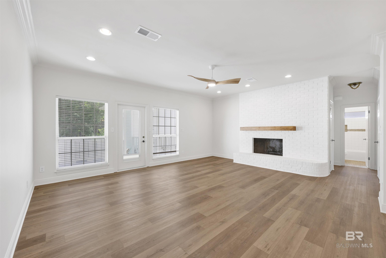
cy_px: 129
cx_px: 193
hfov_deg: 104.3
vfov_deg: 81.2
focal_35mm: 14
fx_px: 150
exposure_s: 1/40
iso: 400
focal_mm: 14
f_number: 11
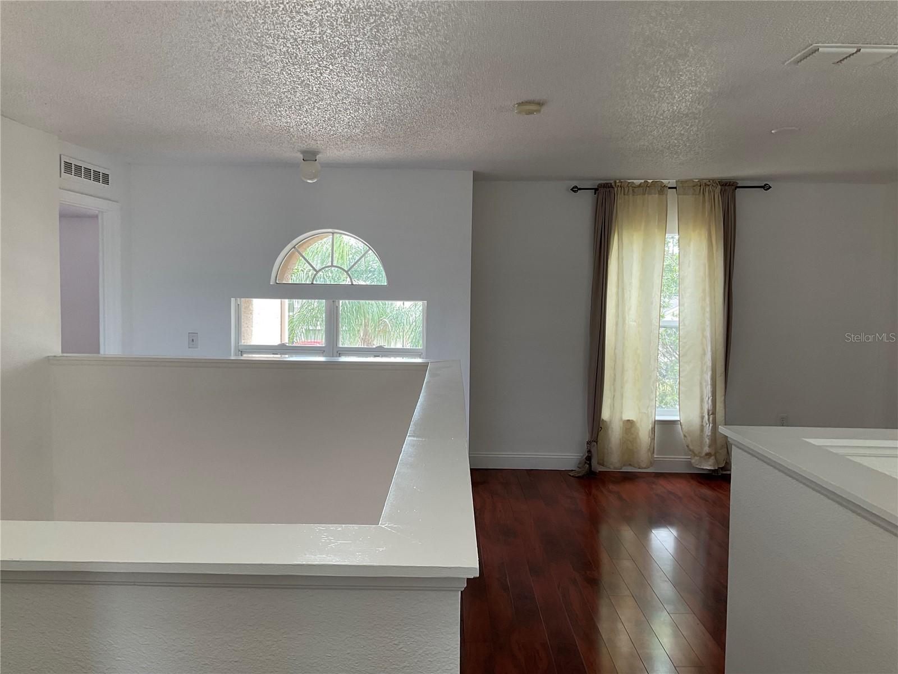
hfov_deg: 61.7
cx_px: 449
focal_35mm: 29
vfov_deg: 48.2
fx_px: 752
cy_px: 337
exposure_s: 1/120
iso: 40
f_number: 1.8
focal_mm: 3
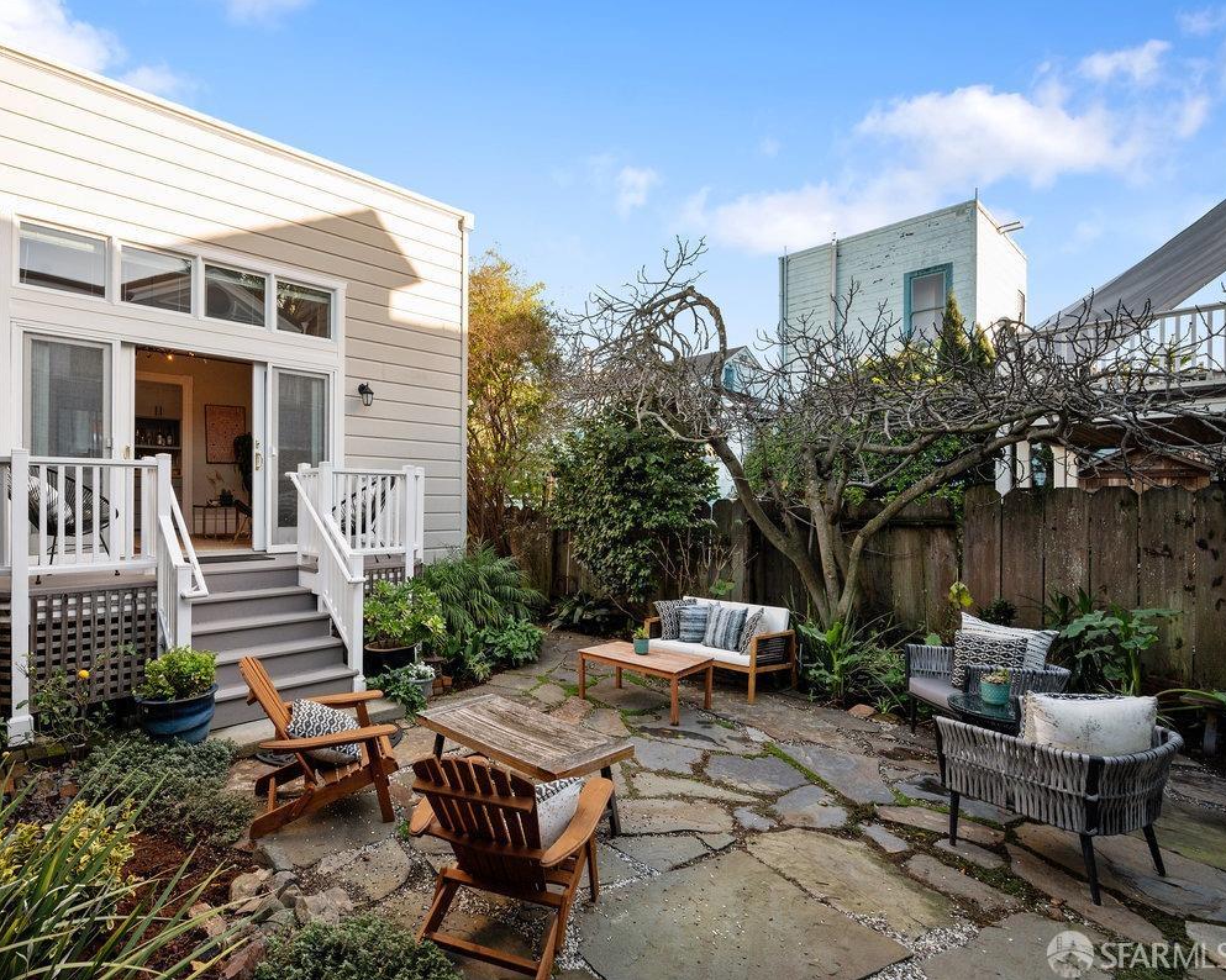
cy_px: 490
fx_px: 637
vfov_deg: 75.1
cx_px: 501
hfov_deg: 86.9
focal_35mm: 18
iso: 400
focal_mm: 15.5
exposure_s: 1/160
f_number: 9
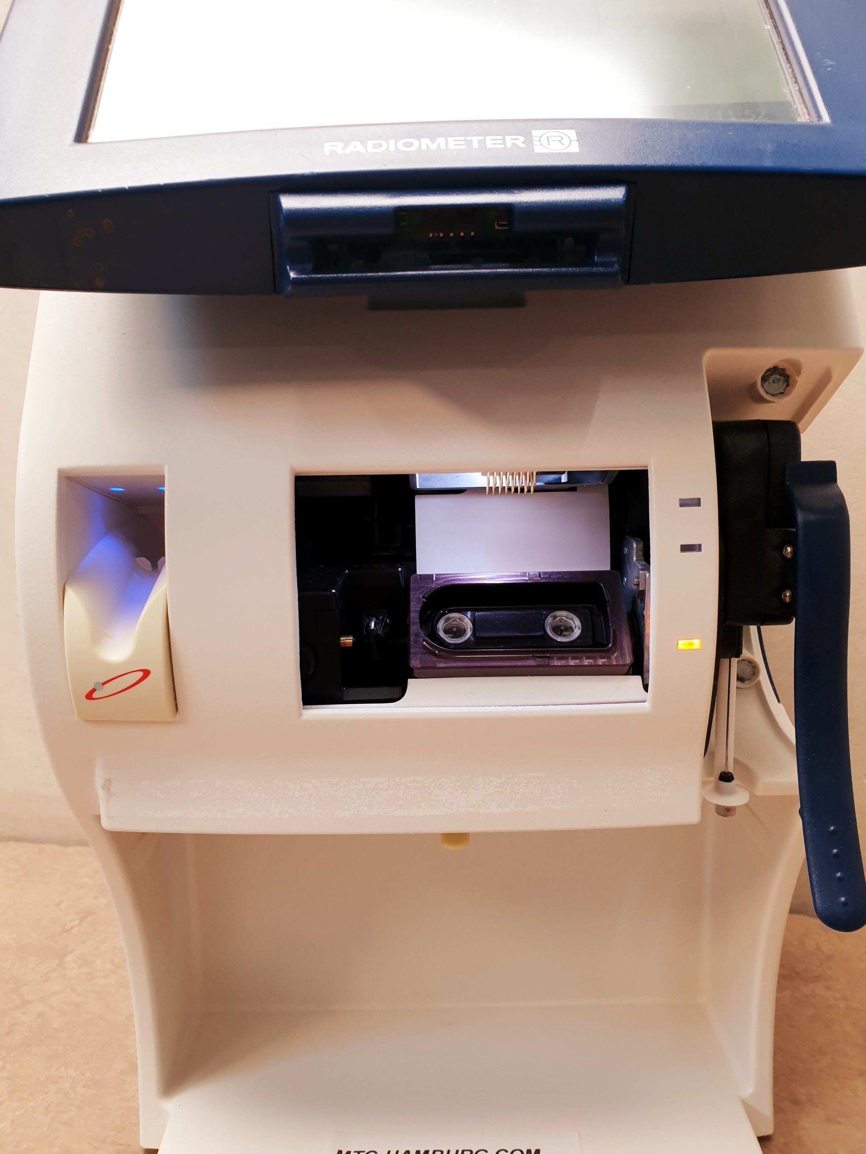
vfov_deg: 67.3
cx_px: 433
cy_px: 577
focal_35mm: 26
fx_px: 867
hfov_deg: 53.1
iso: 80
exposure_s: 1/50
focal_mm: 4.3
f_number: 2.4
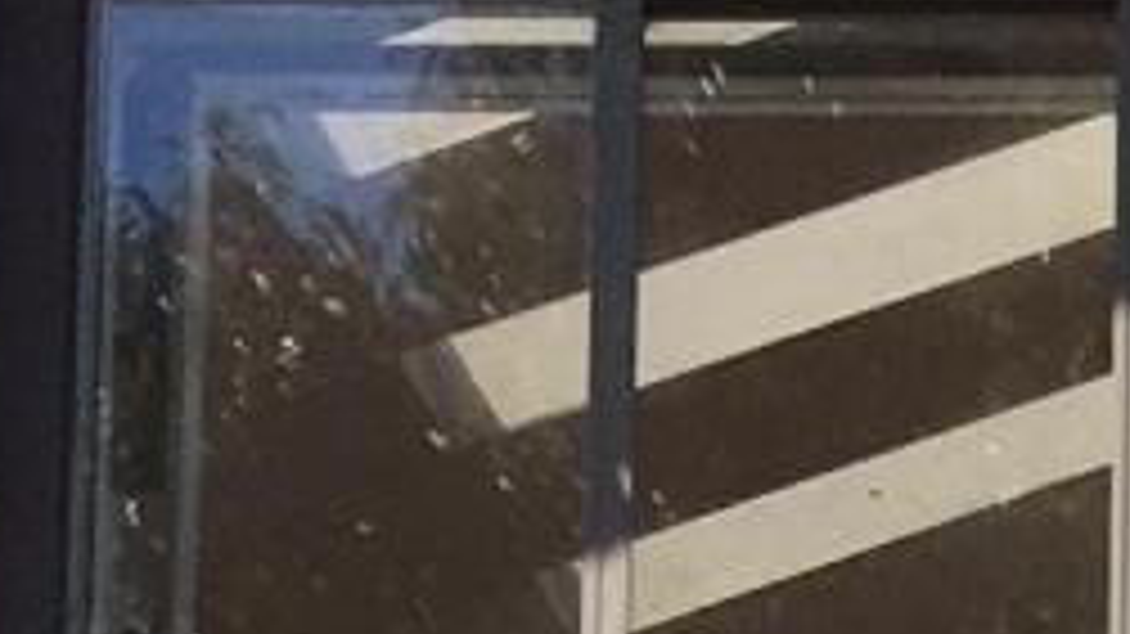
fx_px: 7548
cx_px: 2373
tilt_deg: +10.9
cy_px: 2253
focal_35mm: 252
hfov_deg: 8.1
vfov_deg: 4.5
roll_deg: +0.7
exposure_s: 1/1261
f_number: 2.2
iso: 25
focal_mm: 4.15
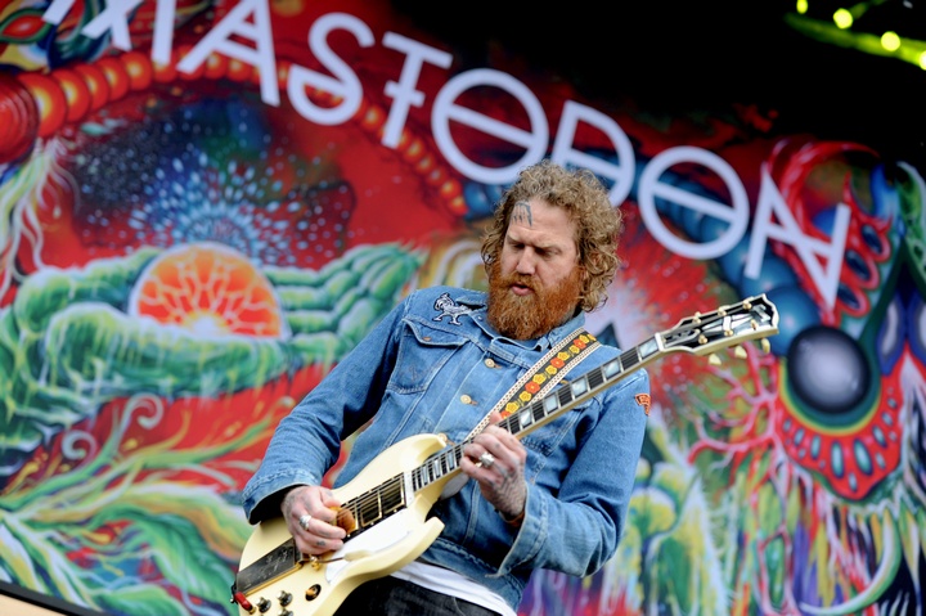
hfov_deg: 28.9
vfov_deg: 19.4
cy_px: 308
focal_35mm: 70
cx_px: 463
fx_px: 1799
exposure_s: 1/200
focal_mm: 70
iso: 400
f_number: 3.5
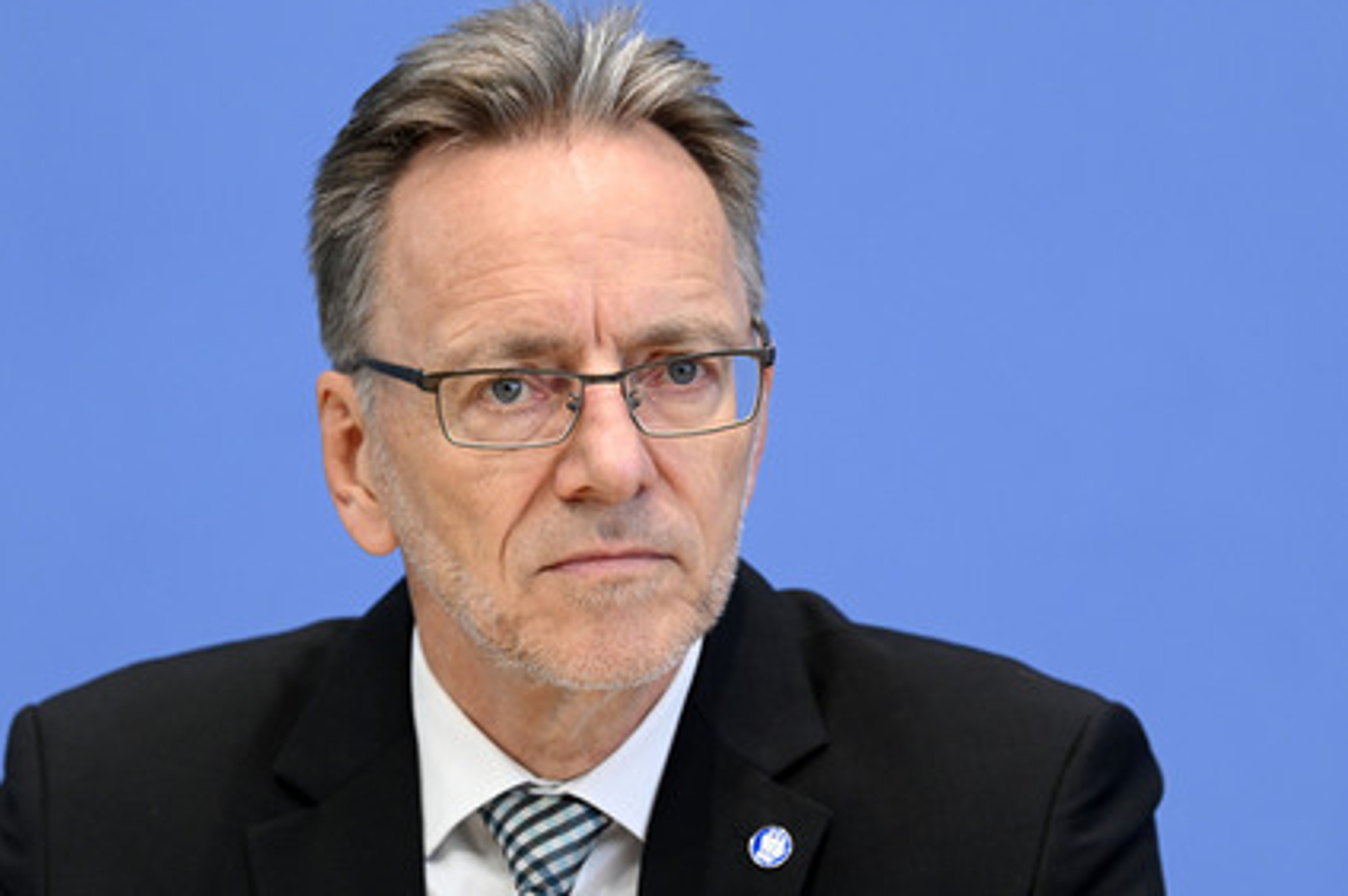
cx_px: 634
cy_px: 458
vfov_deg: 7.6
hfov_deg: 11.4
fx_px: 6772
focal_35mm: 181
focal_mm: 170
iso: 5000
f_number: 5.6
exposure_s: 1/500
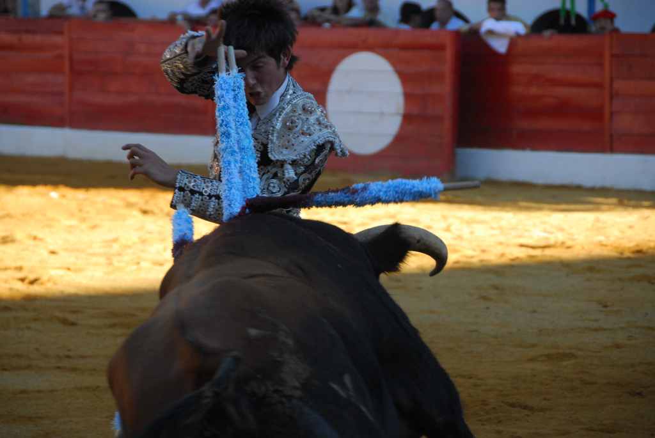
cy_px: 219
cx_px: 328
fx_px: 2868
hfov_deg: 13.0
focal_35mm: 158
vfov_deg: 8.7
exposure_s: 1/500
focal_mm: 105
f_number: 5.3
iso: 560
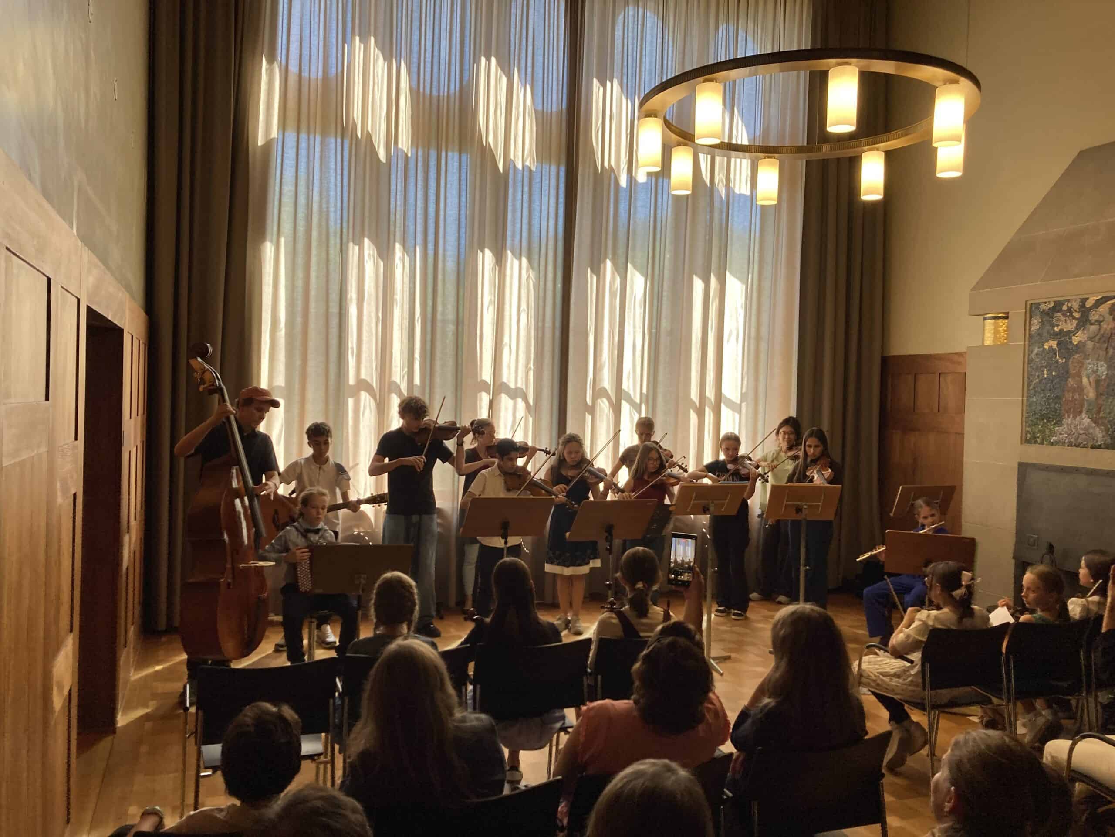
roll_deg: -1.7
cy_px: 418
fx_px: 902
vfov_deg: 49.7
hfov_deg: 63.4
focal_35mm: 28
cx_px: 558
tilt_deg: -1.9
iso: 64
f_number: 1.8
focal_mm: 3.99
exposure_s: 1/121
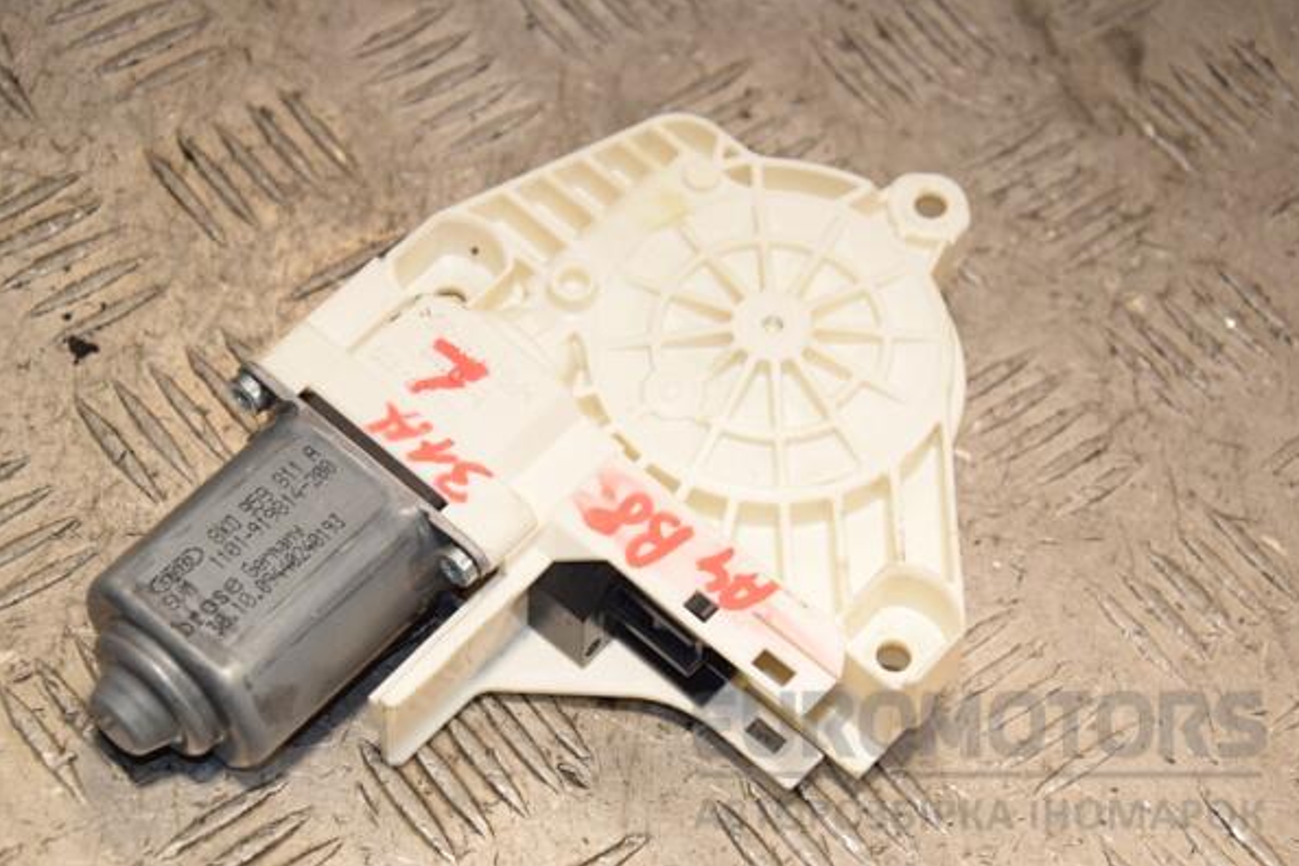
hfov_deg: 20.4
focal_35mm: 100
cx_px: 652
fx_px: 3608
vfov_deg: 13.7
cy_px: 433
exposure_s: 1/200
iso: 800
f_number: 7.1
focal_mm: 66
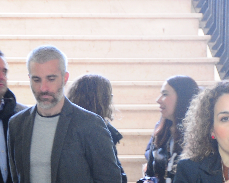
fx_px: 1762
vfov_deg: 5.9
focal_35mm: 260
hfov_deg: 7.4
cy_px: 215
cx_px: 97
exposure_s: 1/6
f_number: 5
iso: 640
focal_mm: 52
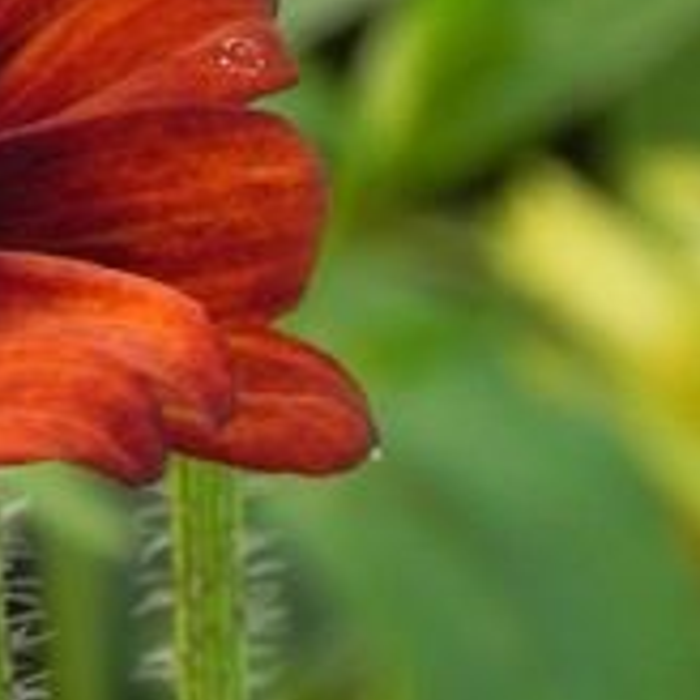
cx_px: -401
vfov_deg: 1.6
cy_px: -632
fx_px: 24297
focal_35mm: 1062
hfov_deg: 1.6
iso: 160
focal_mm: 44
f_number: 5
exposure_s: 1/20
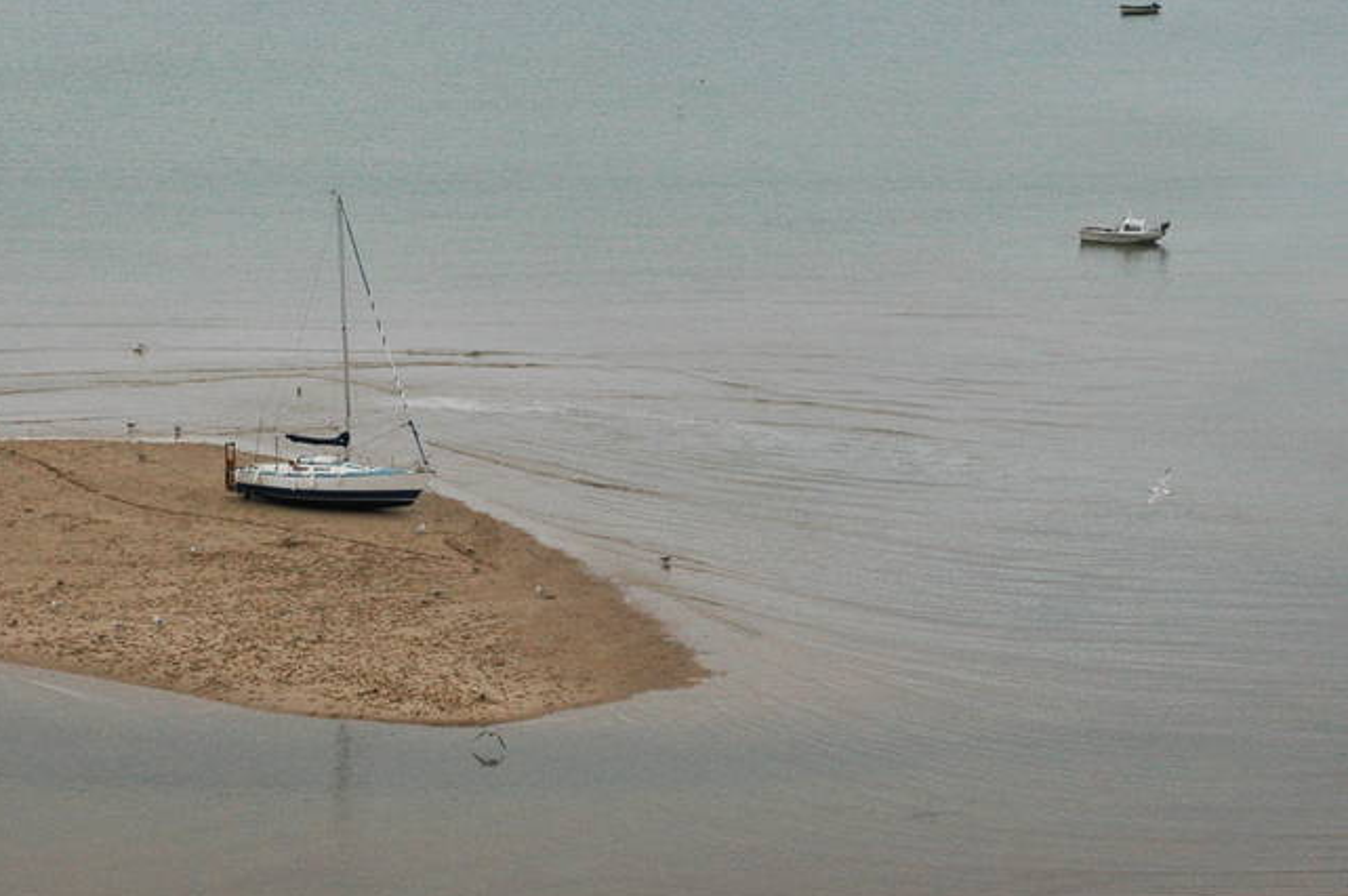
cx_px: 299
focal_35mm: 117
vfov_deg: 11.7
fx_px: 4376
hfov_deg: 17.4
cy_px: 358
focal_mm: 50
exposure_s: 1/125
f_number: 8
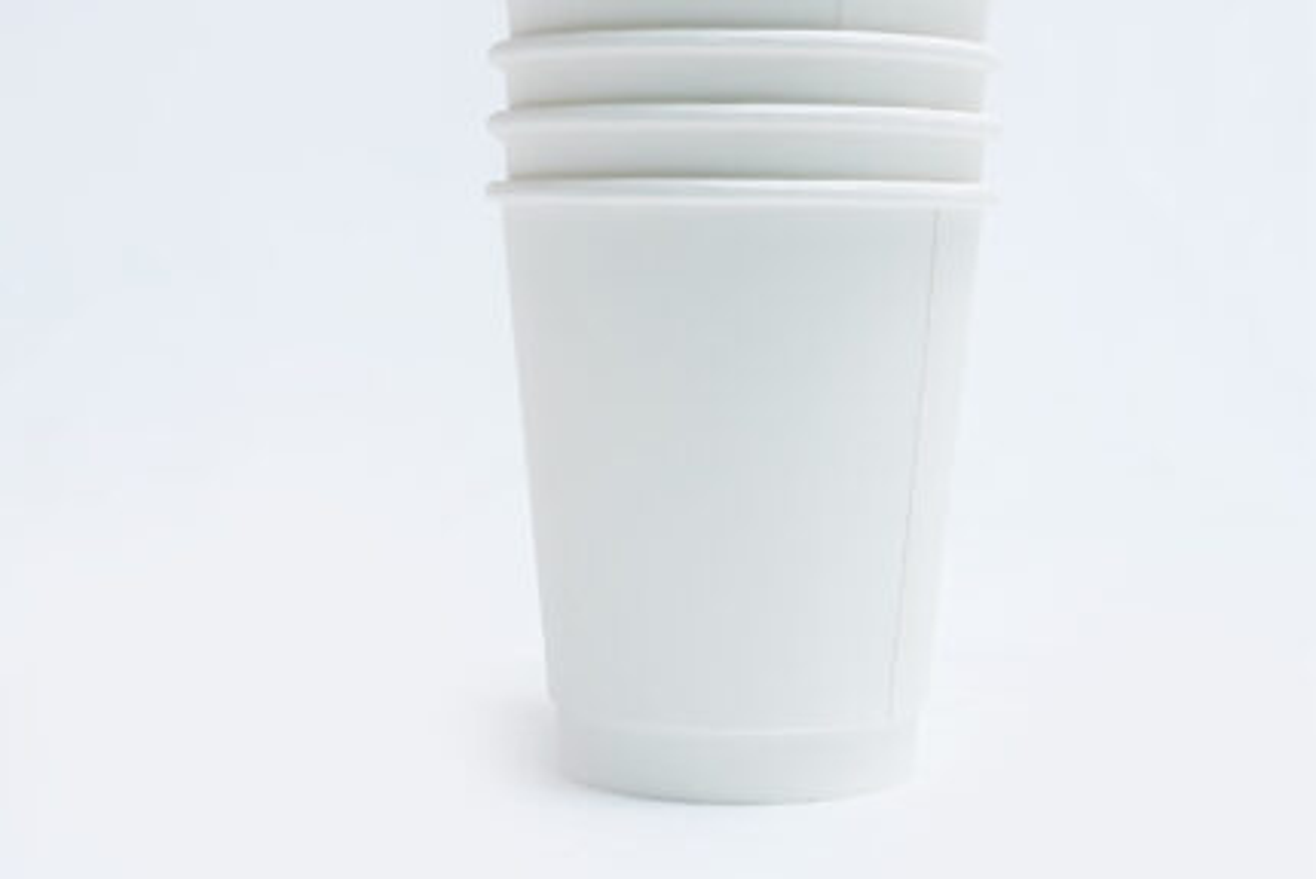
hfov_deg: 30.5
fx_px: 2413
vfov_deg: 20.6
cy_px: 440
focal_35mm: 66
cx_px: 658
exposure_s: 1/125
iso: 3200
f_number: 11
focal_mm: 44
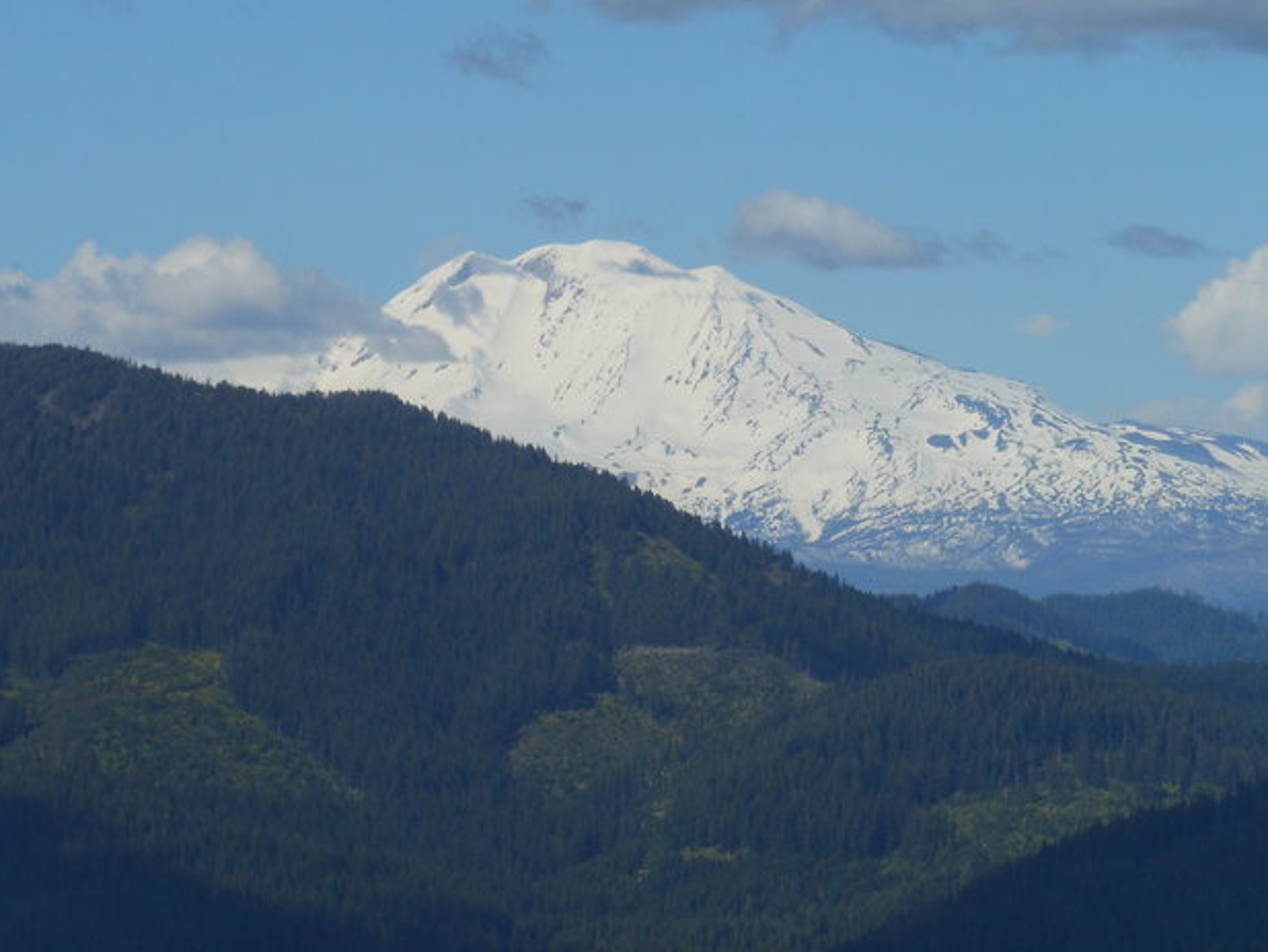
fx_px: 7804
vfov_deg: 7.0
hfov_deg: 9.3
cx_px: 651
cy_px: 285
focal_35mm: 213
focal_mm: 26.1
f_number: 5.2
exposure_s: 1/1000
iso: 80
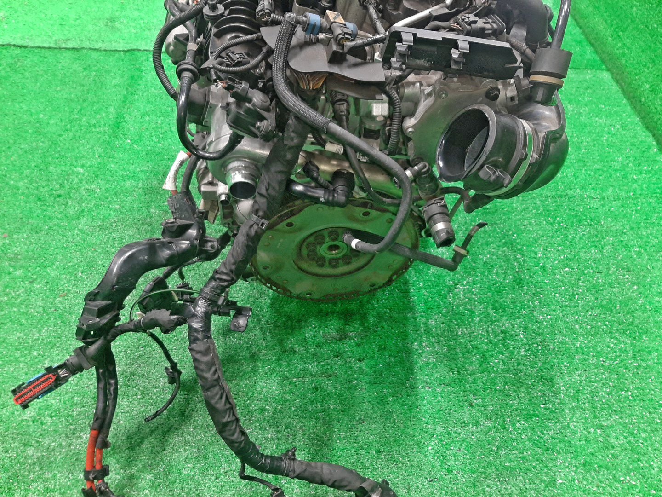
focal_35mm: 26
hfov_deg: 67.3
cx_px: 331
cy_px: 248
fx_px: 497
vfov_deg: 53.1
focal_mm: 3.93
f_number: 1.7
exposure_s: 1/33
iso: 186
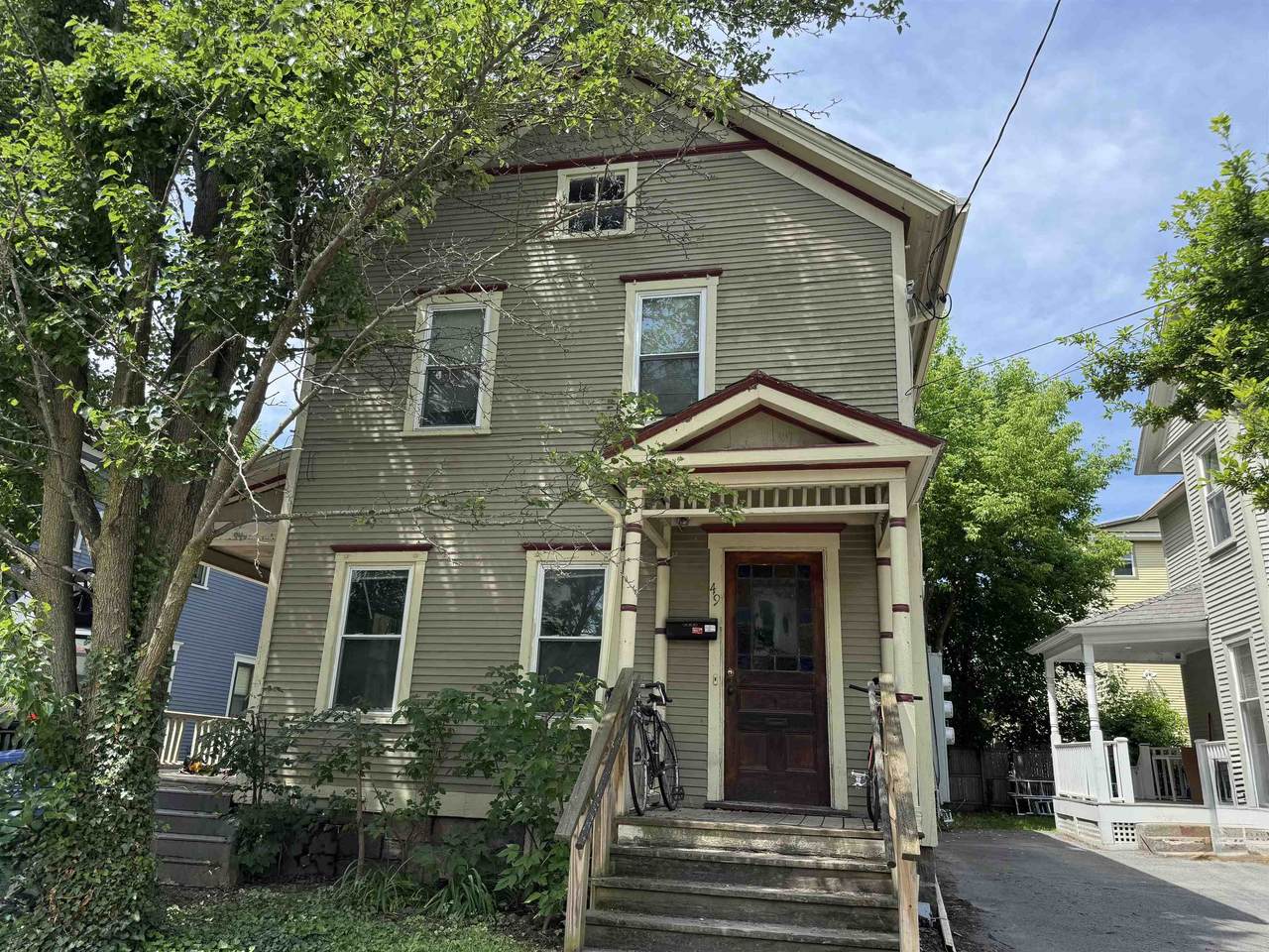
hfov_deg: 71.6
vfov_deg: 56.8
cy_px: 476
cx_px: 634
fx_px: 880
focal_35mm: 24
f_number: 1.78
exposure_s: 1/1425
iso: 80
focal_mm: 6.76
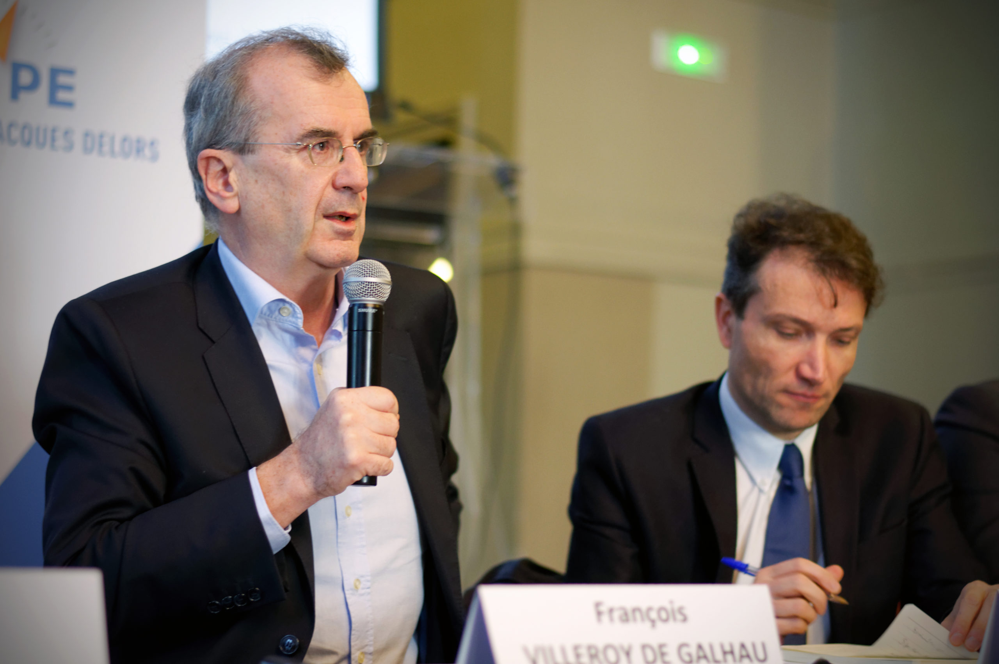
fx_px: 2079
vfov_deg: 18.1
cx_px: 500
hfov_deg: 27.0
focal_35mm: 75
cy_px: 332
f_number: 2
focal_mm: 50
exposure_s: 1/40
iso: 400
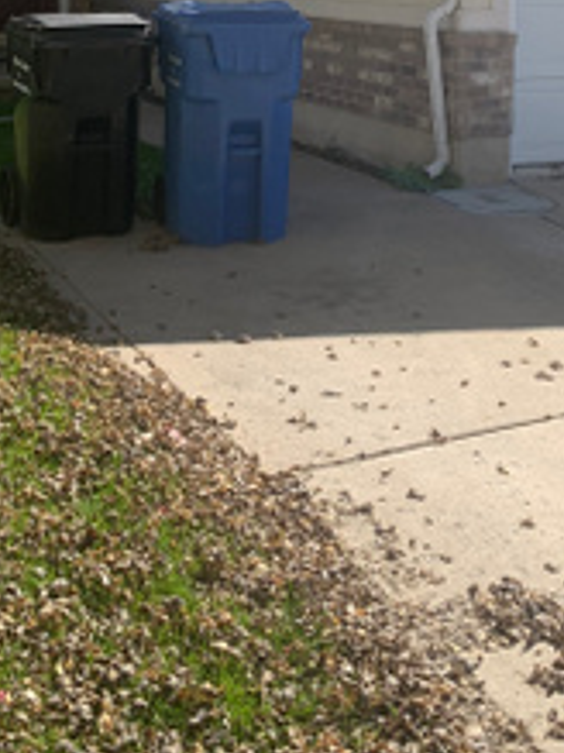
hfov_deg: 25.6
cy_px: -31
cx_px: 330
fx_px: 1239
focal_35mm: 57
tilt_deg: +1.4
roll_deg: -1.3
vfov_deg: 30.9
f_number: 1.8
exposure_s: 1/1718
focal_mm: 4.25
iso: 25
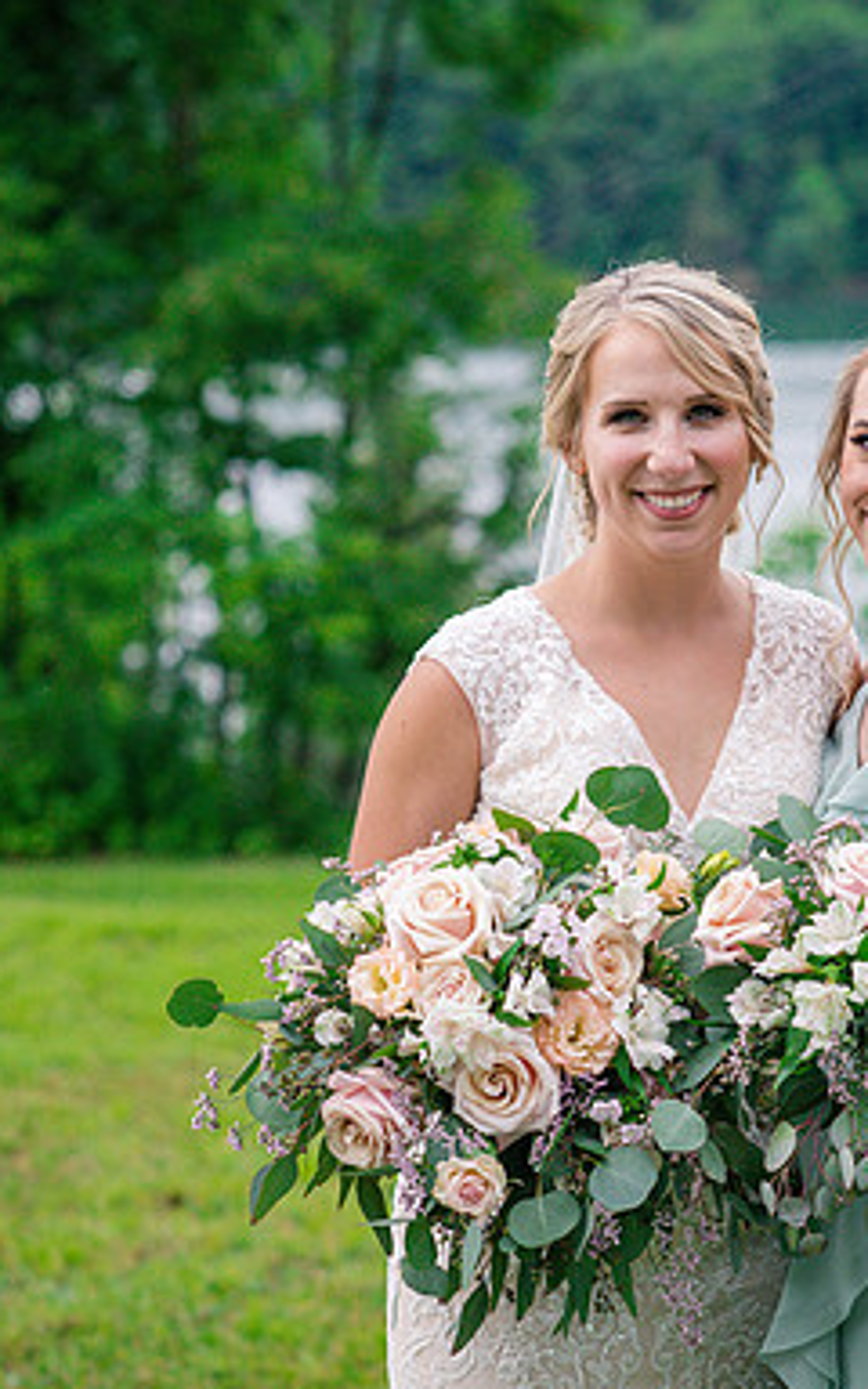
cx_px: 770
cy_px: 696
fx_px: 4958
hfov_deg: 10.0
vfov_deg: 15.9
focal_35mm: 131
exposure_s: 1/3200
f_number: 3.5
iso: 500
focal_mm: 85
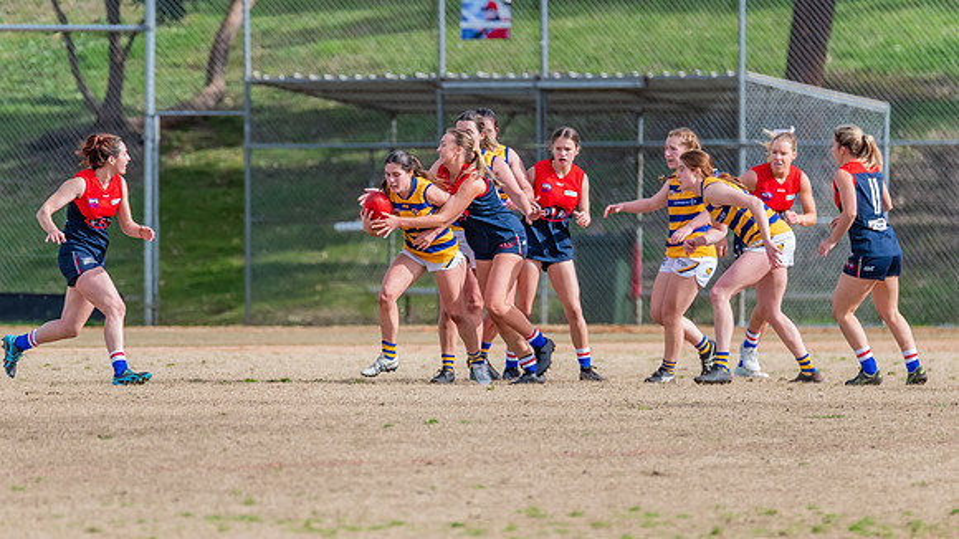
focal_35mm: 820
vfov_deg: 1.5
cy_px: 364
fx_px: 20848
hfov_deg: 2.6
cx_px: 431
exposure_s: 1/1600
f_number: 8
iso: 800
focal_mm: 600
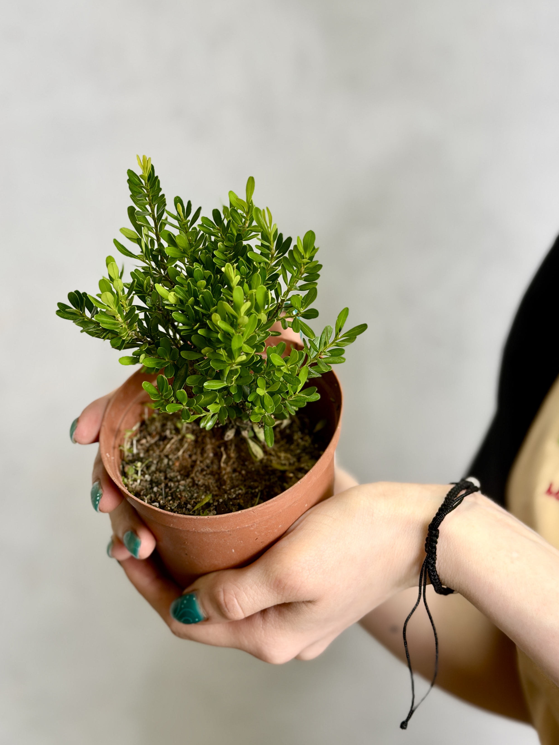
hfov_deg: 24.8
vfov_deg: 32.7
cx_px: 290
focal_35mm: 59
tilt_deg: -3.7
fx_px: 1270
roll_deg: -3.2
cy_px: 321
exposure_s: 1/153
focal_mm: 6.76
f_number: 1.78
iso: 50
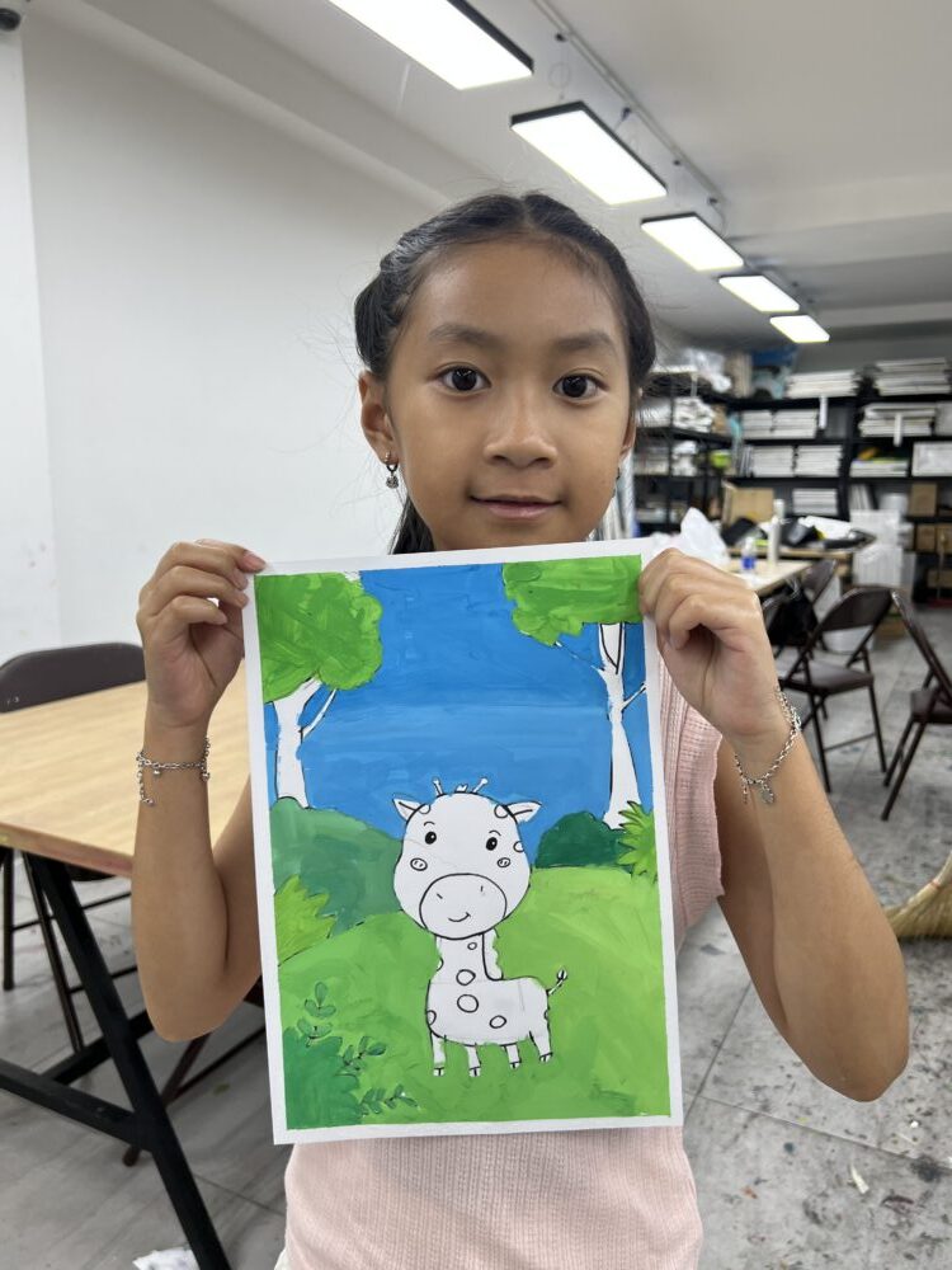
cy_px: 635
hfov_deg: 53.1
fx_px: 953
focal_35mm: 26
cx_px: 476
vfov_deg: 67.3
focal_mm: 5.7
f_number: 1.5
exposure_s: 1/100
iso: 40
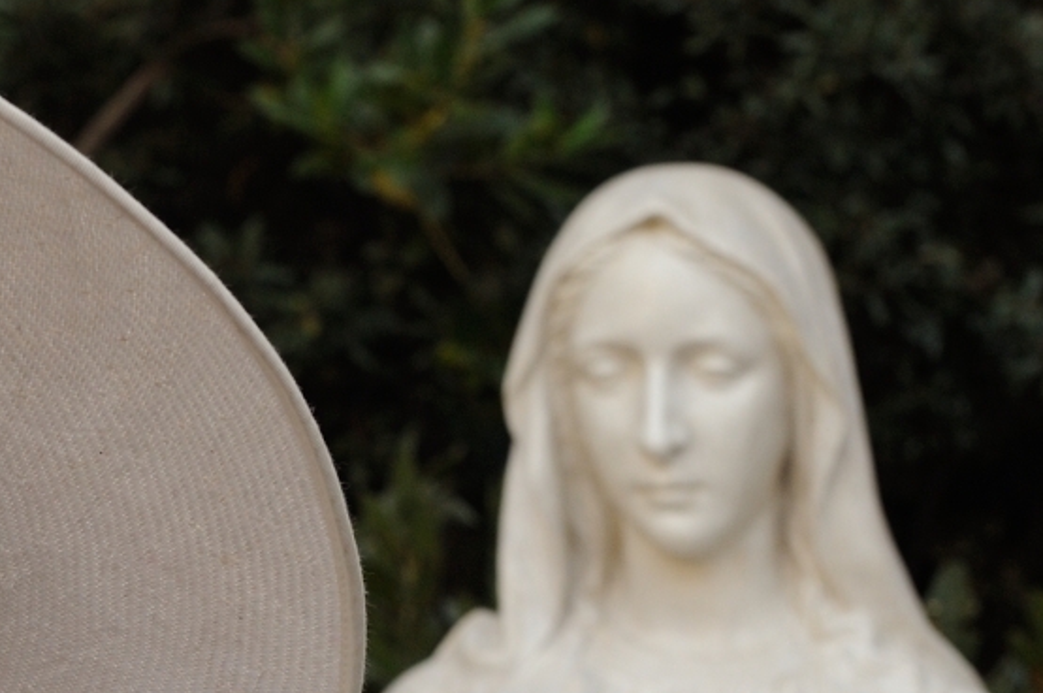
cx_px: 34
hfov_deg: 12.1
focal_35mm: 168
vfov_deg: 8.1
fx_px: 4862
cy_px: 742
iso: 1000
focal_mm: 62
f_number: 8
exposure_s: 1/200
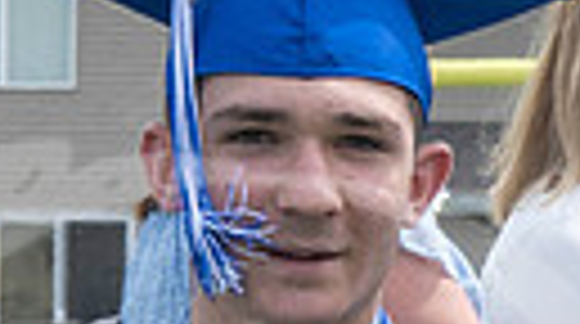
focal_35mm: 904
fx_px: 13877
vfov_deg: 1.3
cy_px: 442
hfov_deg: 2.4
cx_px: -226
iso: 200
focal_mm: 70
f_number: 13
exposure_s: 1/250
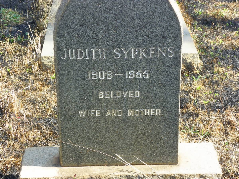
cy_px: 90
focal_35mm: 100
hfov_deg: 19.6
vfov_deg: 14.8
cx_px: 120
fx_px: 690
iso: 64
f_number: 4
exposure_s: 1/100
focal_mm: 17.8
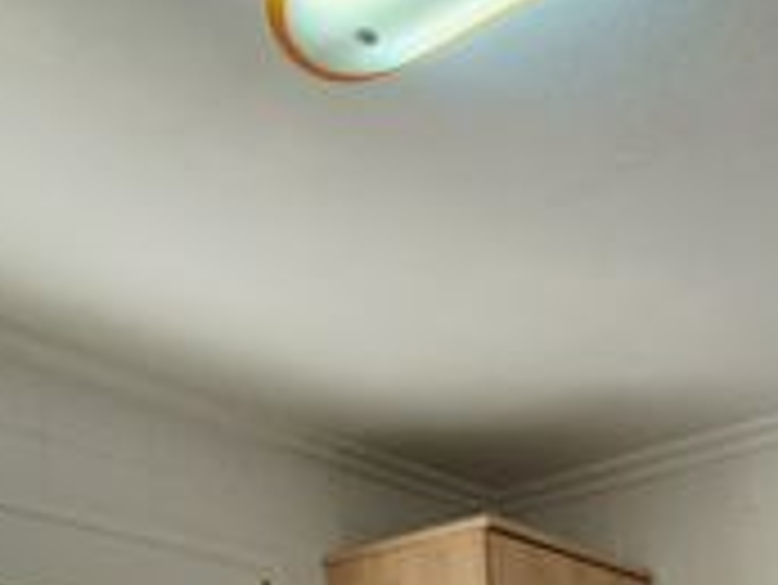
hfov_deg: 32.3
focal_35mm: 53
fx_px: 1192
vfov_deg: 20.3
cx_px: 834
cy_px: 1035
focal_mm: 2.2
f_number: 2.2
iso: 50
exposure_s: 1/119
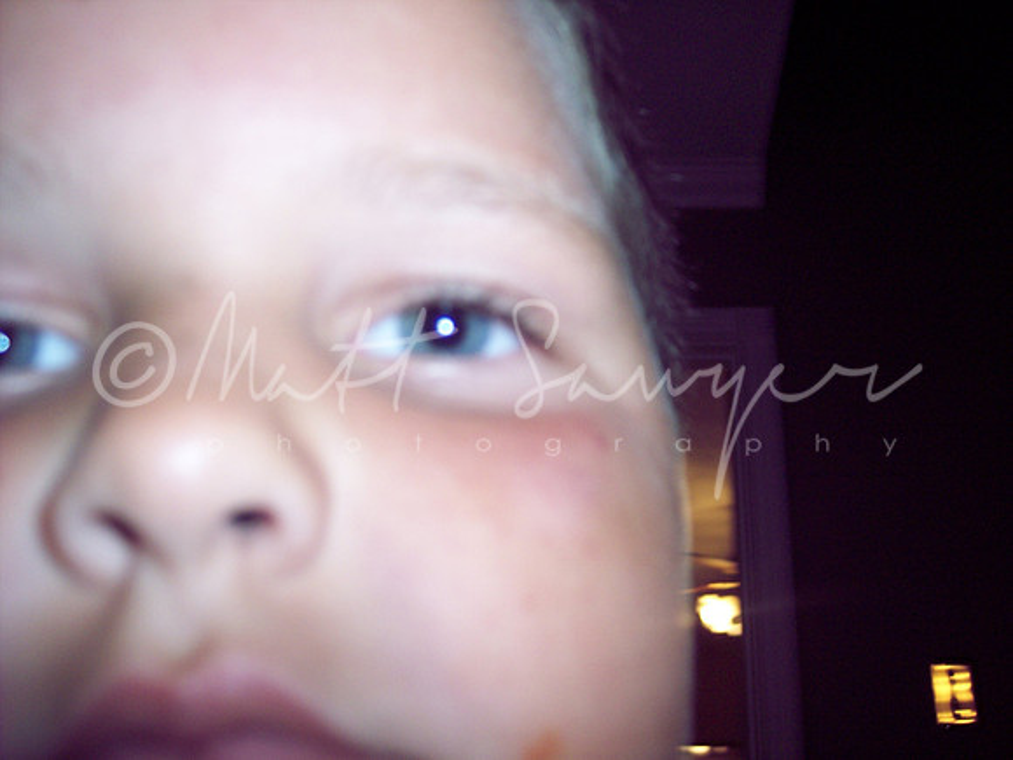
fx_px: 1141
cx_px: 506
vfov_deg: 36.8
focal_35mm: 39
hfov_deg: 47.9
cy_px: 380
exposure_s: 1/60
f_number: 2.8
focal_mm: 8
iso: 140
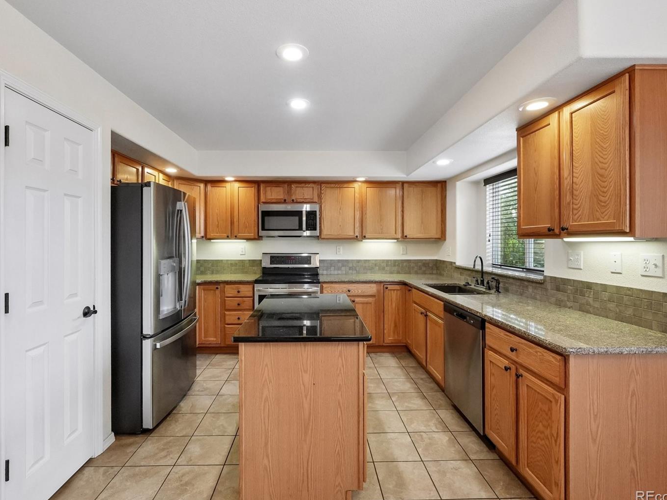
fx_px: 328
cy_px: 245
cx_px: 322
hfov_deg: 91.0
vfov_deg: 74.7
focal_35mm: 17
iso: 1250
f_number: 8
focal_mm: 10
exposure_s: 1/50
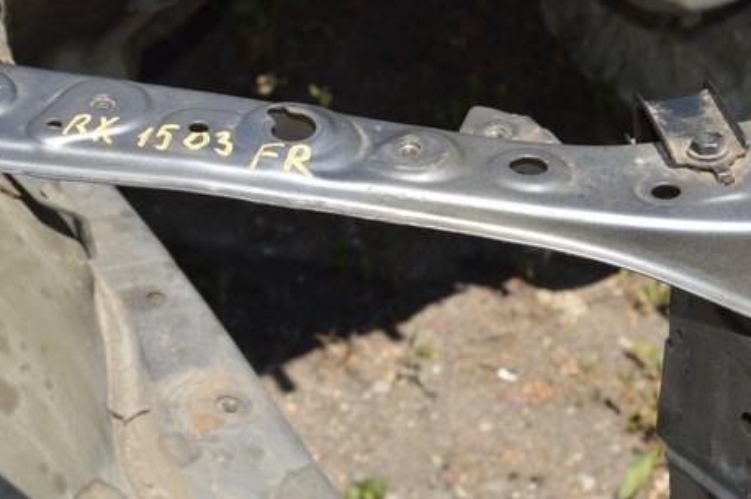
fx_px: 2230
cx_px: 250
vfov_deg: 12.7
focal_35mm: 107
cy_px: 78
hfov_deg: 19.1
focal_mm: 32
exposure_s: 1/200
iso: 100
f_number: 9
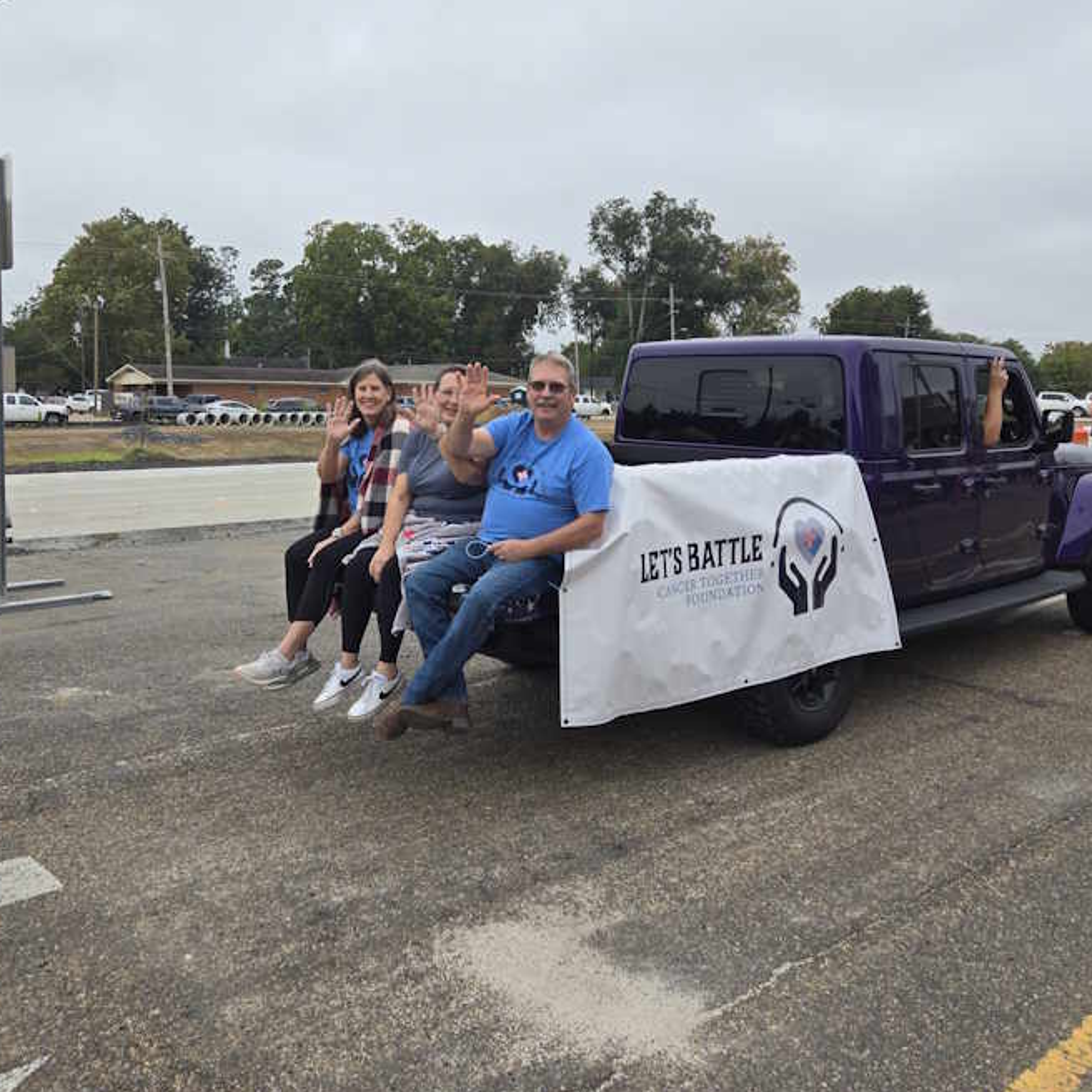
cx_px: 474
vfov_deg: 52.4
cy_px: 486
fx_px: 1106
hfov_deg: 52.4
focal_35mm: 31
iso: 25
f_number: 1.8
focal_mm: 5.4
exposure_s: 1/671
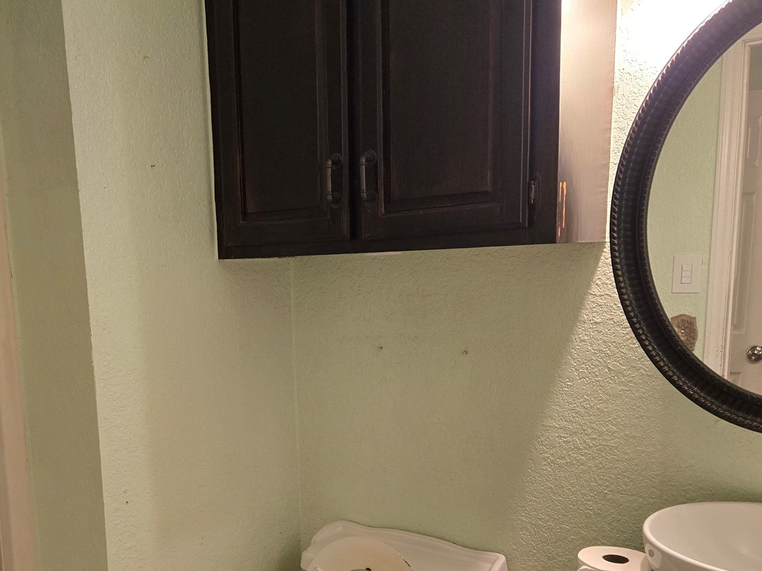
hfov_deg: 50.8
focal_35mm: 36
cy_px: 408
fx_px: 792
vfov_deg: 38.9
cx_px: 279
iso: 500
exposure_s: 1/120
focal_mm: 5.4
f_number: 1.8
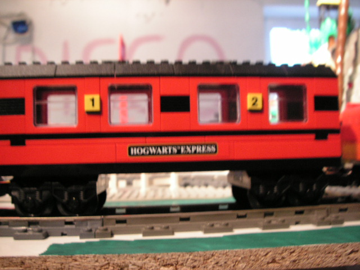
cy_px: 135
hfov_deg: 49.0
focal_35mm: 38
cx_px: 180
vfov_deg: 37.7
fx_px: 395
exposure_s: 1/15
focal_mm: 6.3
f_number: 3.3
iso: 100
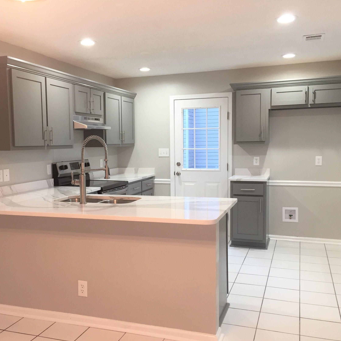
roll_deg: +0.8
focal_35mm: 35
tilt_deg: -5.0
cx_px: 154
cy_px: 174
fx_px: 390
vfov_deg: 47.2
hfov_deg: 47.2
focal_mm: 4.15
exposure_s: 1/30
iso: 64
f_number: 2.2
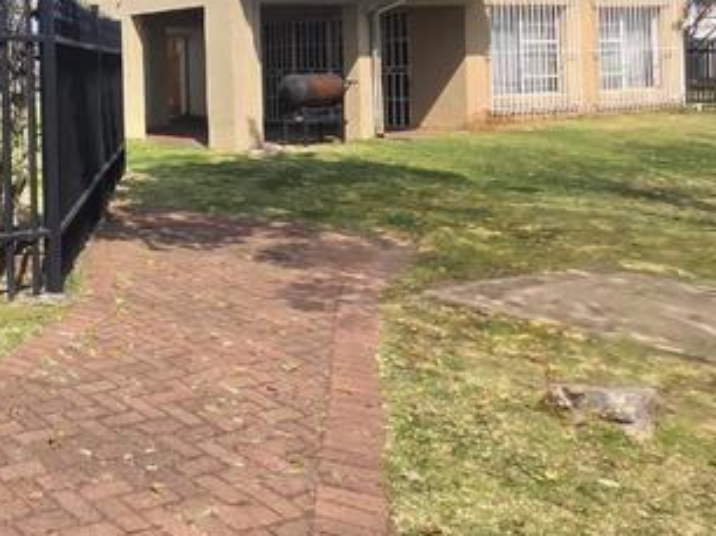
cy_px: 87
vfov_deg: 39.6
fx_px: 703
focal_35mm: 34
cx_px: -145
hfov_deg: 39.1
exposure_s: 1/2000
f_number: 1.9
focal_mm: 2.2
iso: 40
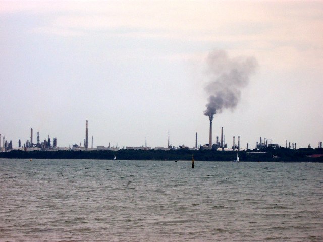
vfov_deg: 10.3
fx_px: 1344
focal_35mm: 144
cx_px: 162
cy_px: 121
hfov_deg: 13.7
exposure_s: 1/350
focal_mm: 22.4
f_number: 9.5
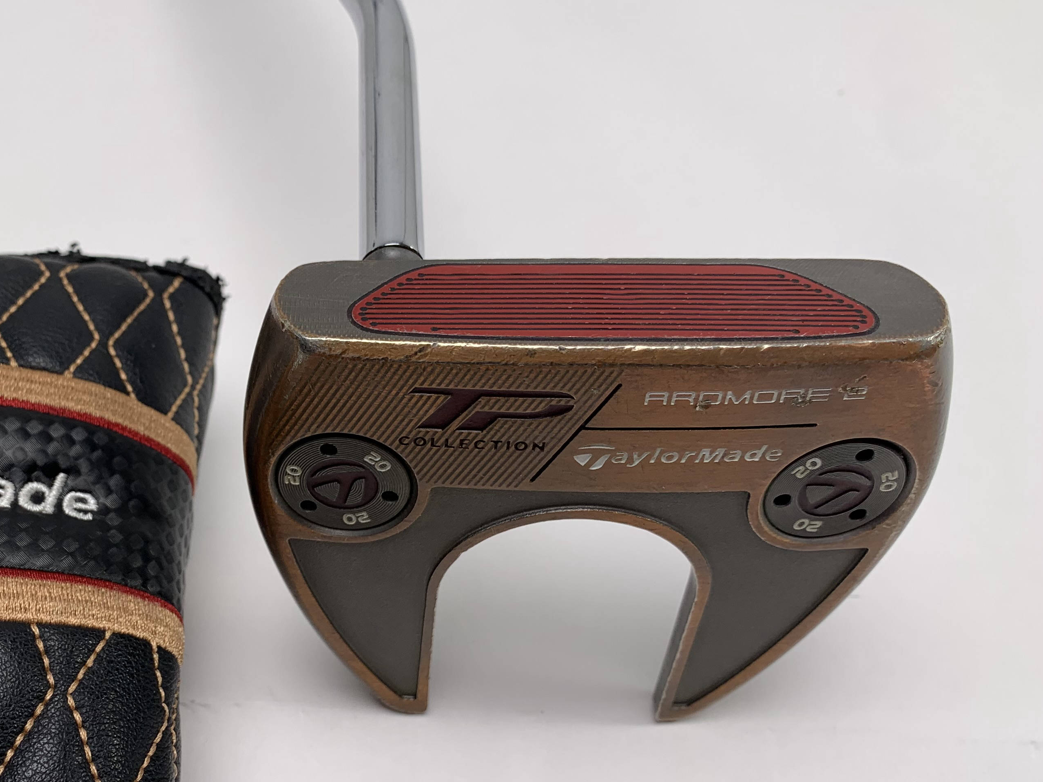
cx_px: 245
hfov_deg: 44.1
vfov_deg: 34.9
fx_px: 1235
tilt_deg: -52.8
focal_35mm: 41
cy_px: 492
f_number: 1.8
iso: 25
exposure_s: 1/162
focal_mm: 4.25
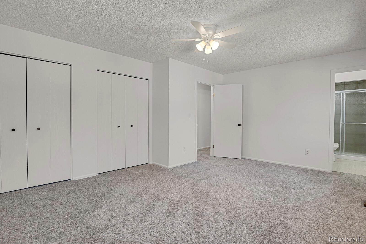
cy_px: 122
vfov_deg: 70.4
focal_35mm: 17
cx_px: 183
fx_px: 173
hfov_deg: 93.3
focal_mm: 17
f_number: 8
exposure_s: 1/20
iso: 7200
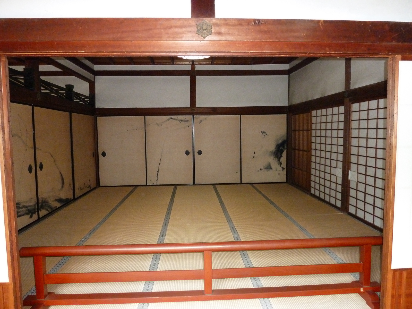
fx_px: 298
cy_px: 154
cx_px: 206
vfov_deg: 54.9
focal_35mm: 25
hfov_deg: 69.4
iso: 640
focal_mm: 4.1
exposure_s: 1/30
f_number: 3.3
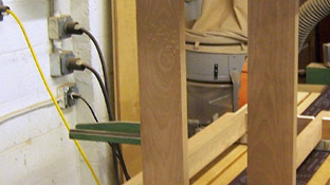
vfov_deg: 14.5
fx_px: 726
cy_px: 80
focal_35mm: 83
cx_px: 267
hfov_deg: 25.2
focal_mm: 5.5
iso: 140
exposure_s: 1/10
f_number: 3.4
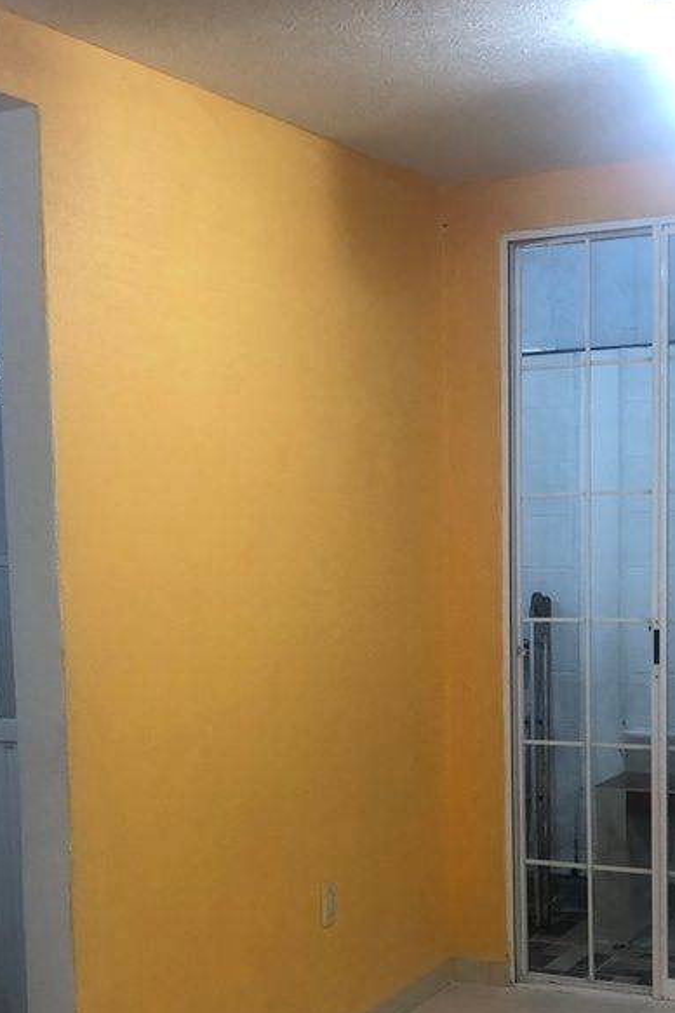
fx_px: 1687
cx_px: 254
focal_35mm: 60
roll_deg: +1.9
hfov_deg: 22.6
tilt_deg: -8.1
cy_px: 719
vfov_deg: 32.9
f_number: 1.8
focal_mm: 4
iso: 40
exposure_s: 1/20
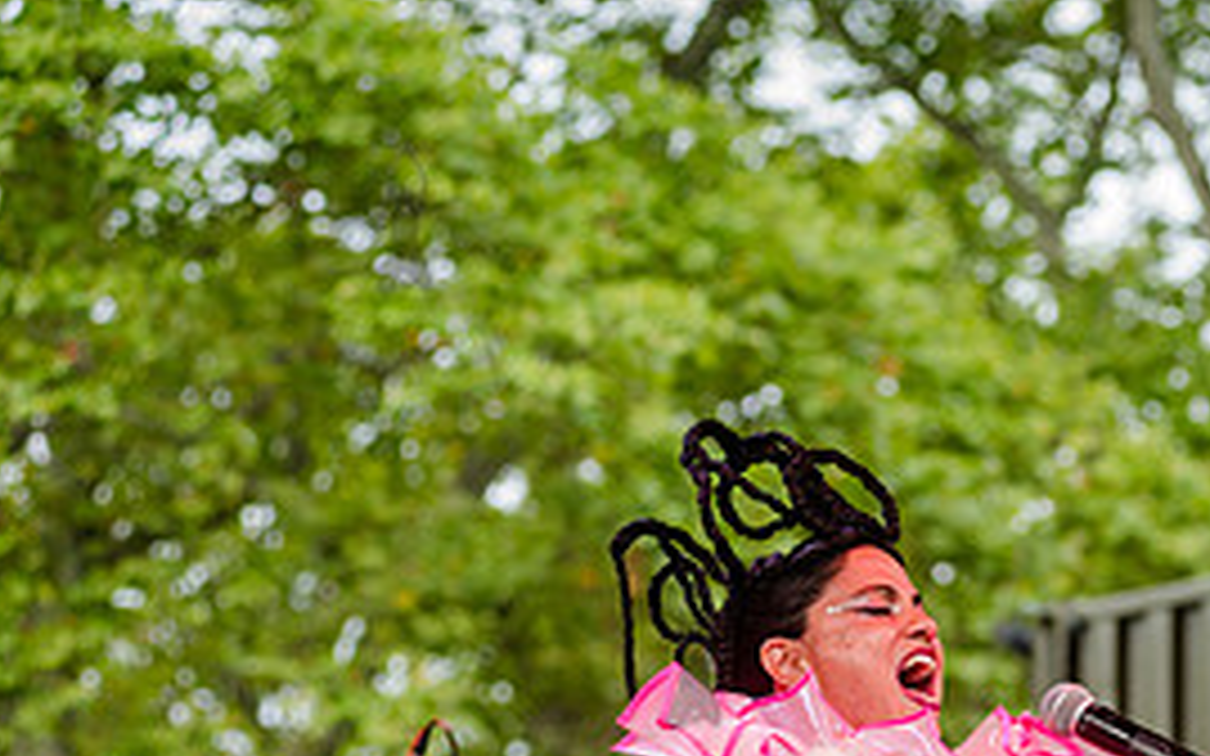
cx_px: 1273
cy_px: 866
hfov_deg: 11.0
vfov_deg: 6.9
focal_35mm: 189
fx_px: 6231
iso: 1000
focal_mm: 86
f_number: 4
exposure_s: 1/320
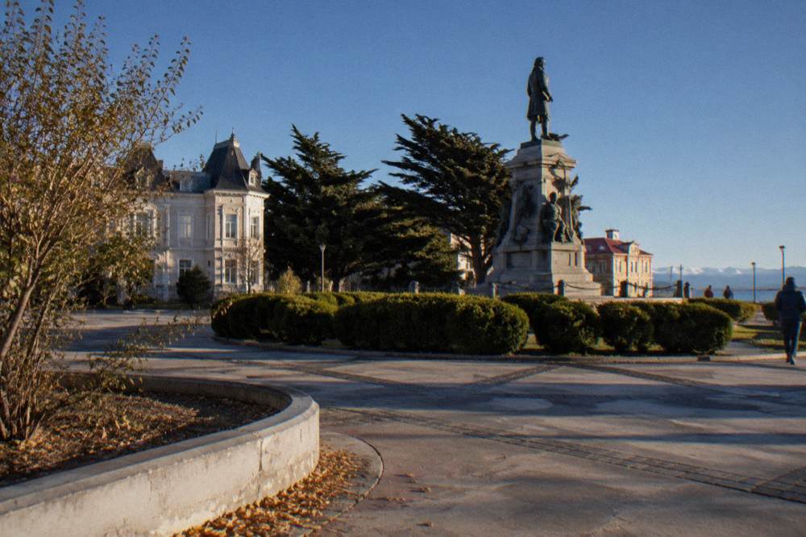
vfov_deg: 27.5
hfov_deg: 40.4
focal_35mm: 49
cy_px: 268
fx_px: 1097
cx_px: 403
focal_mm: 49
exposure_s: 1/640
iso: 500
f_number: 6.3
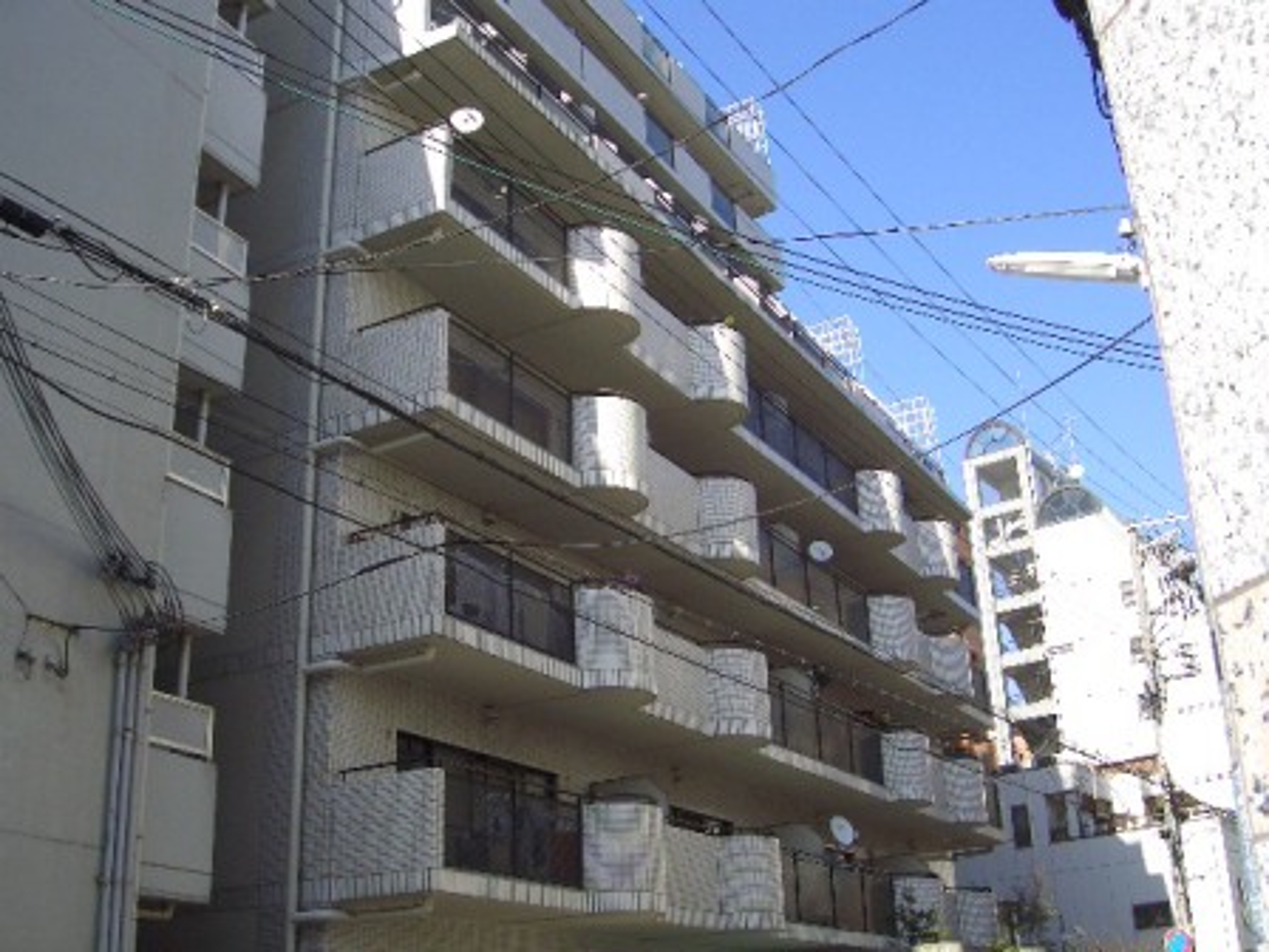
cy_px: 476
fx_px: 1430
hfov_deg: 47.9
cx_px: 634
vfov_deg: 36.8
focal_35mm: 39
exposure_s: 1/500
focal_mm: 8
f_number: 4.8
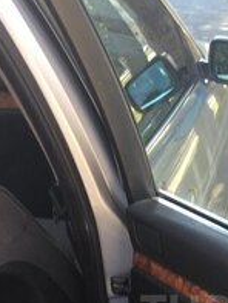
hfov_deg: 19.3
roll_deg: -5.1
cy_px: 312
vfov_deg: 25.2
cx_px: 259
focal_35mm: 73
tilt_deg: -31.5
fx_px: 640
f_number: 2.2
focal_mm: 4.15
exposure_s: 1/50
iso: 25
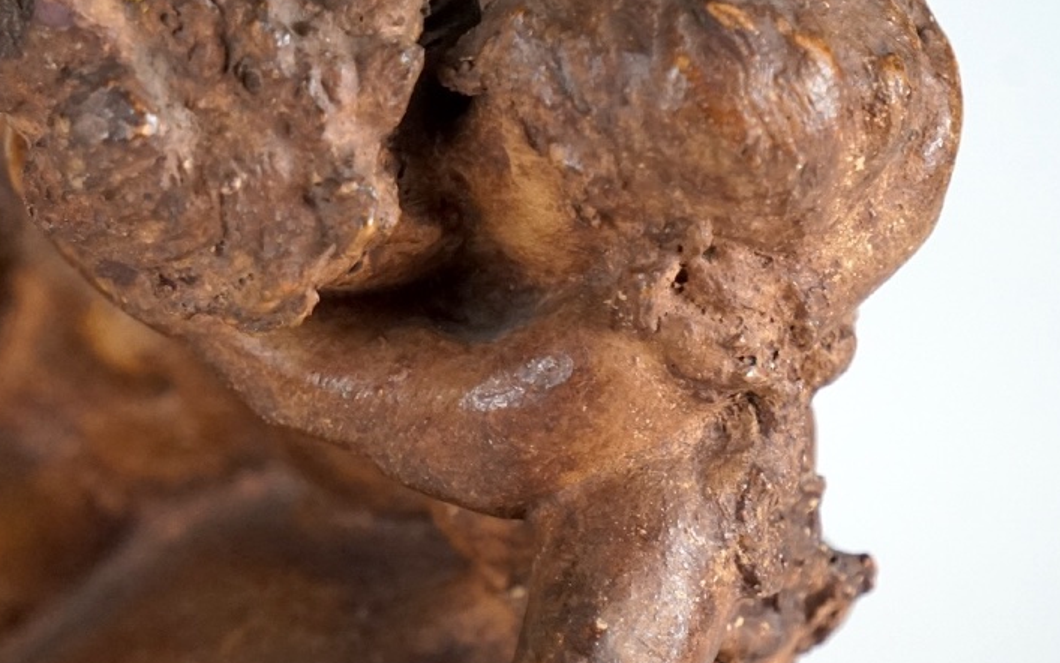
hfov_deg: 4.6
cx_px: 205
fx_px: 13203
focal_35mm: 457
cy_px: 327
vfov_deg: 2.9
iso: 2000
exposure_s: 1/320
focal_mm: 176
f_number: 6.3
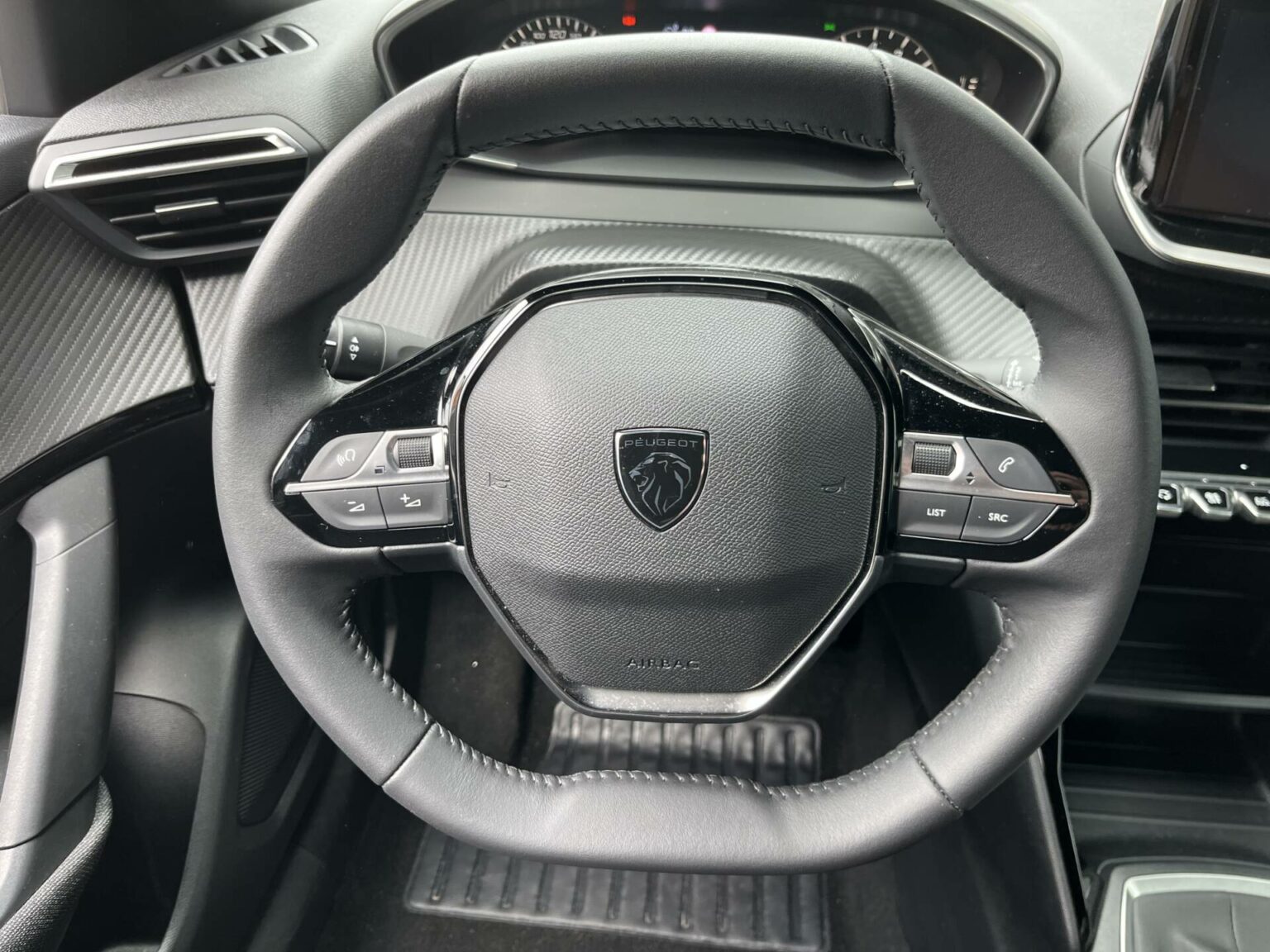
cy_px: 476
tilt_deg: -34.8
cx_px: 635
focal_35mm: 26
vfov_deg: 53.1
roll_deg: -3.6
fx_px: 954
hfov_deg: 67.3
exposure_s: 1/121
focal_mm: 5.1
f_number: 1.6
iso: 80
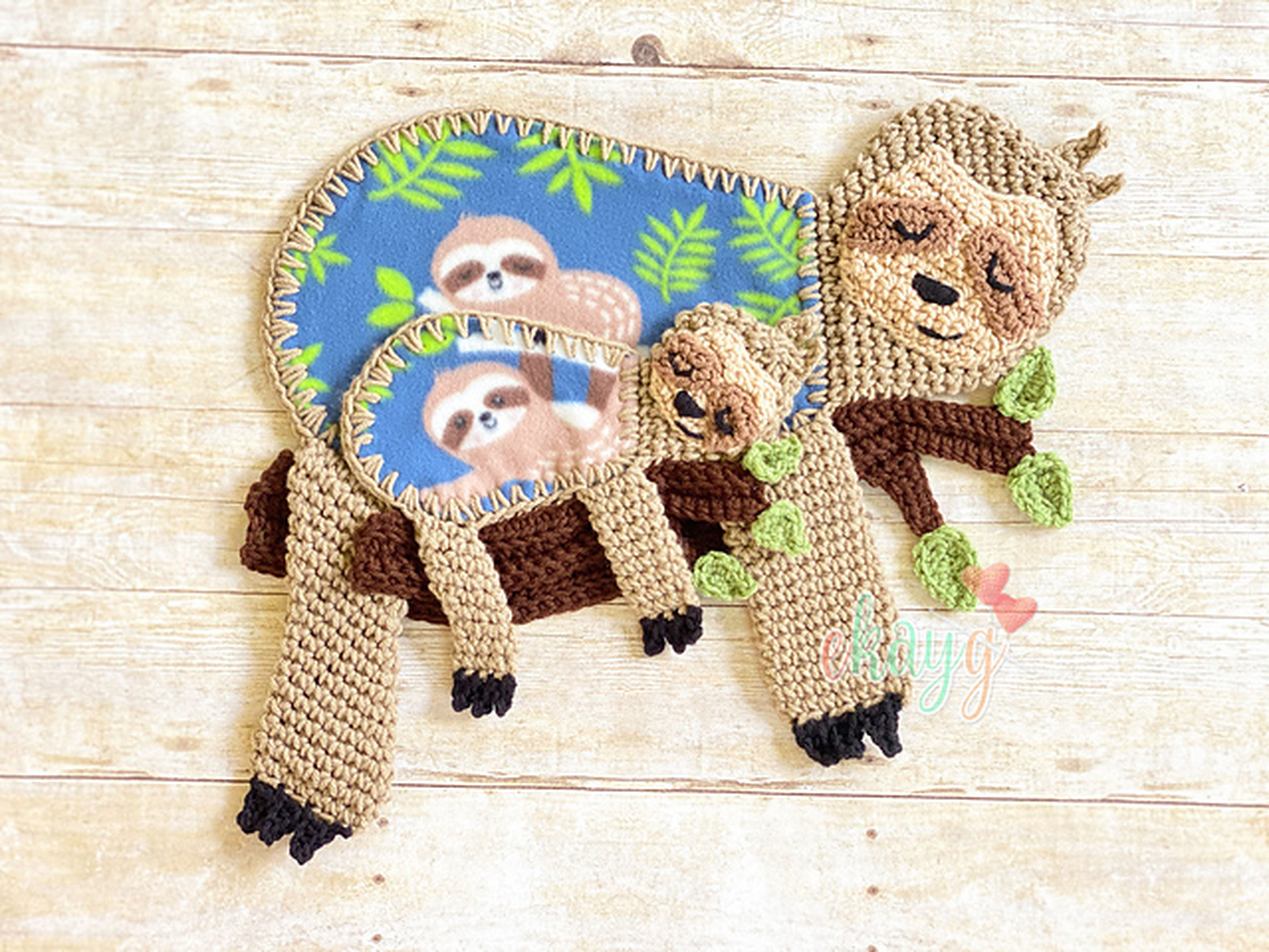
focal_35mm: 52
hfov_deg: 36.8
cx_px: 634
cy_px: 476
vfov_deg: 28.0
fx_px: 1906
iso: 320
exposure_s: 1/40
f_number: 2
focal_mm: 6
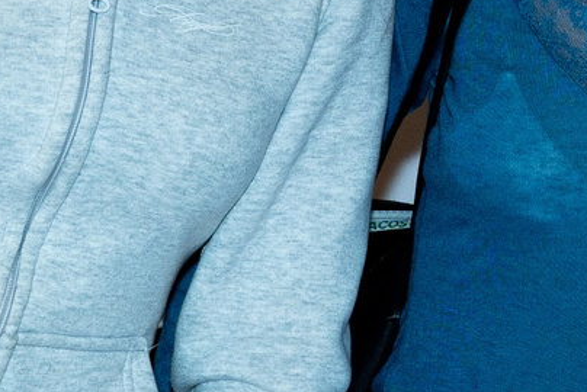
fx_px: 4340
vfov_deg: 5.2
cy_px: -95
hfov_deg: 7.6
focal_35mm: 266
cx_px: 879
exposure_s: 1/160
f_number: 4.5
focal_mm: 28
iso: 320
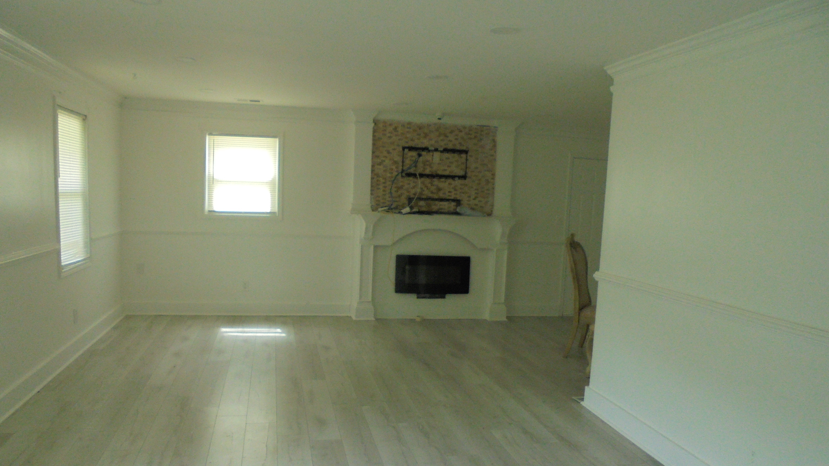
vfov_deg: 39.9
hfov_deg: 66.1
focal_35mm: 29
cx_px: 408
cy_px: 291
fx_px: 637
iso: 320
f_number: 3.5
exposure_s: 1/100
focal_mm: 4.6
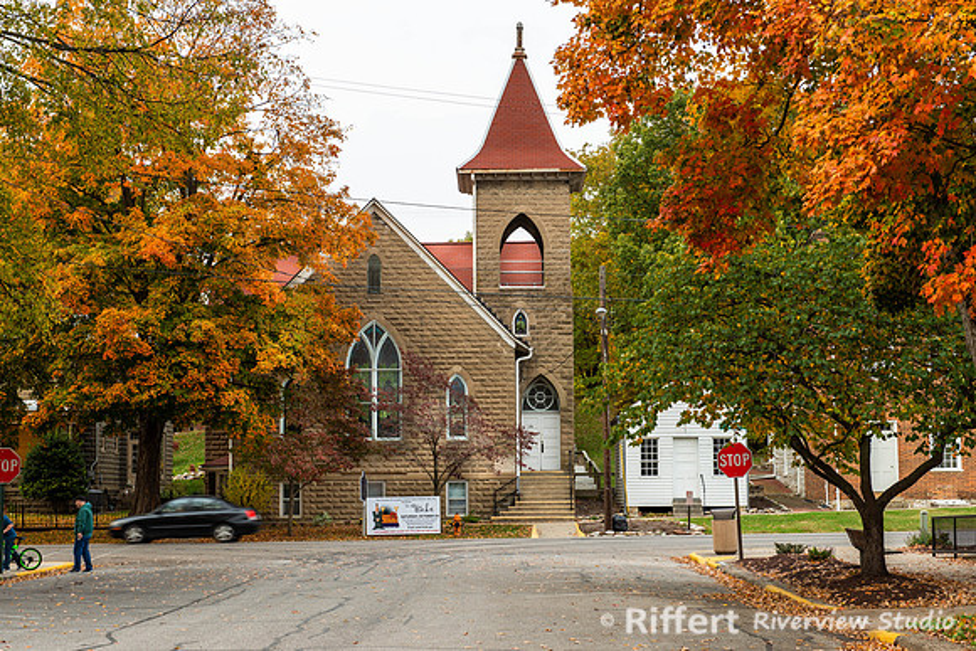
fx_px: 1698
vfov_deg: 21.7
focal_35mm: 63
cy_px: 326
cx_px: 488
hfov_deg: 32.1
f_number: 7.1
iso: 100
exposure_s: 1/50
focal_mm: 60
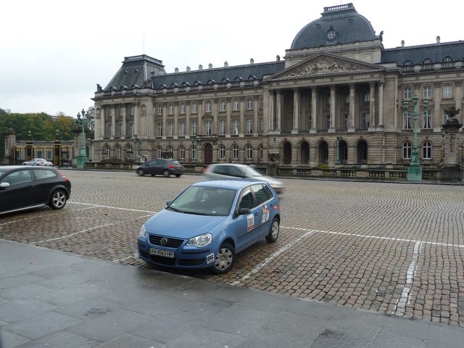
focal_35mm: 30
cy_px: 174
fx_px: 402
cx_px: 232
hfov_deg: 60.0
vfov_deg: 46.8
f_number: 3.4
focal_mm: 5
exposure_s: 1/40
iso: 80
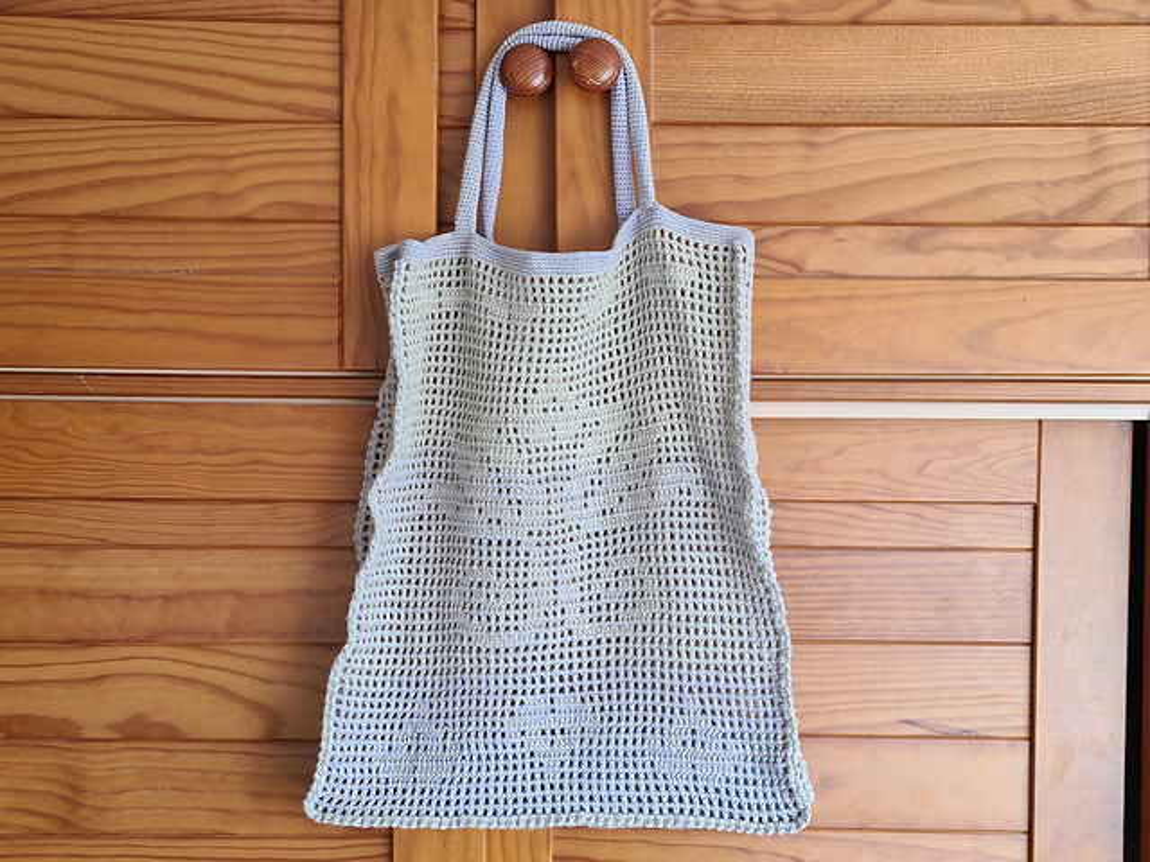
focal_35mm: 26
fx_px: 864
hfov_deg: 67.3
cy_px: 431
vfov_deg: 53.1
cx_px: 575
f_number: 1.8
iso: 64
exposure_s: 1/50
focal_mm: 5.4
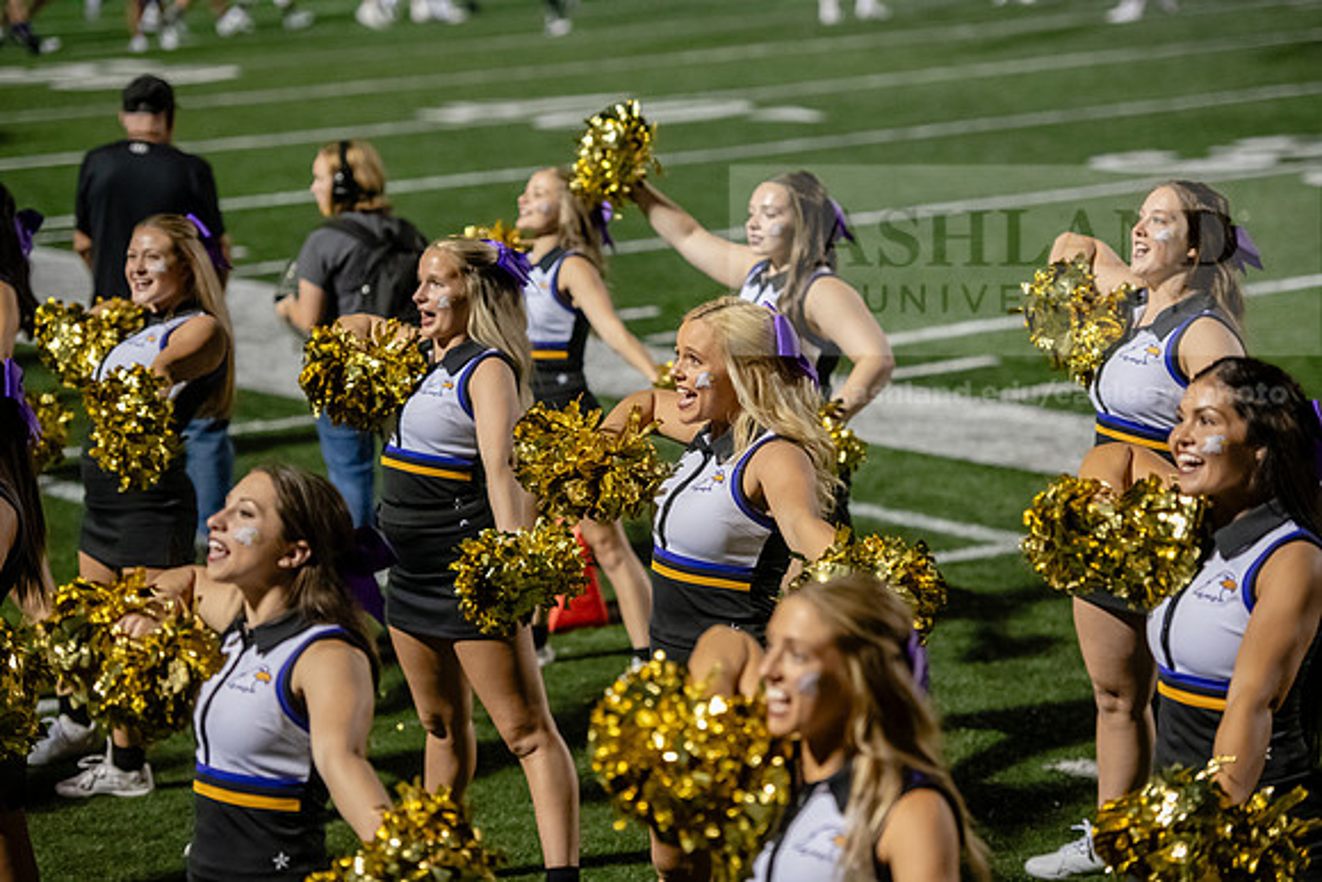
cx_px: 661
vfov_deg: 11.4
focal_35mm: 120
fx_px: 4407
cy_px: 441
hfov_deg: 17.1
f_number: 3.2
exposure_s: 1/500
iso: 4000
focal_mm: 120
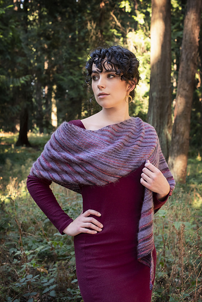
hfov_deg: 27.0
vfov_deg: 39.6
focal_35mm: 50
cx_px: 101
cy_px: 151
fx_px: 421
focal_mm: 50
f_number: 7.1
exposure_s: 1/50
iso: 640
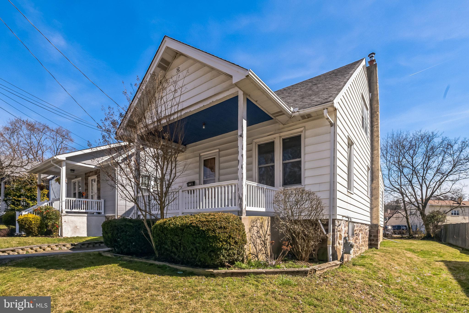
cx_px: 234
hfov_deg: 96.7
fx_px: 208
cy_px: 156
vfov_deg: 73.7
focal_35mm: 16
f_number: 14
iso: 80
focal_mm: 16
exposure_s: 1/60
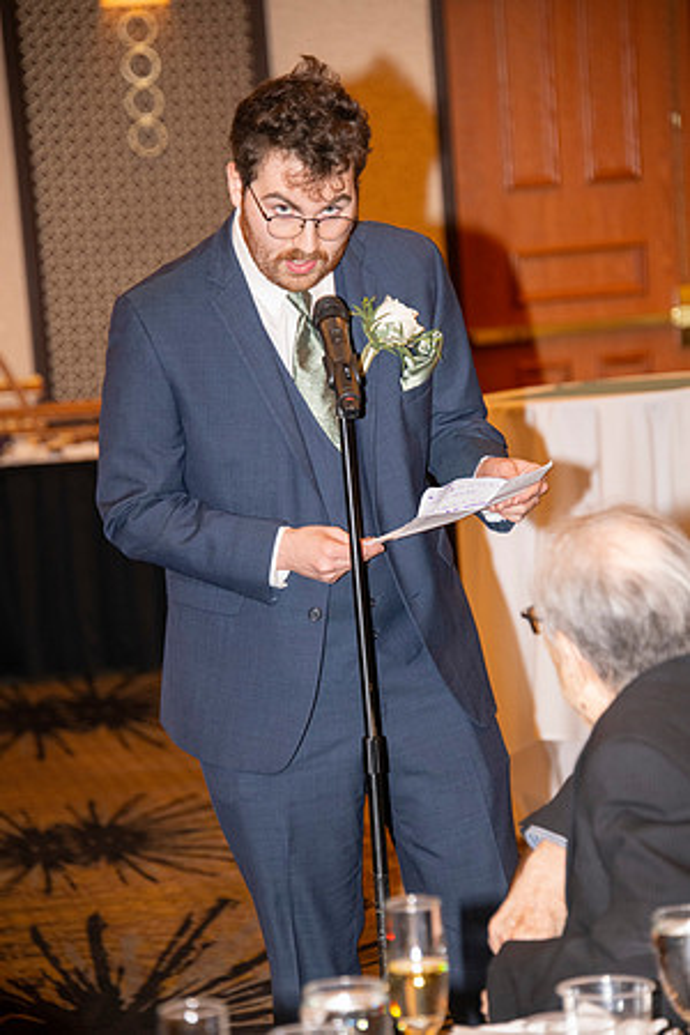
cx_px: 345
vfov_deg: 13.7
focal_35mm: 150
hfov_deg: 9.1
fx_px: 4312
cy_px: 518
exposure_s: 1/60
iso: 2000
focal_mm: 150
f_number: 5.6
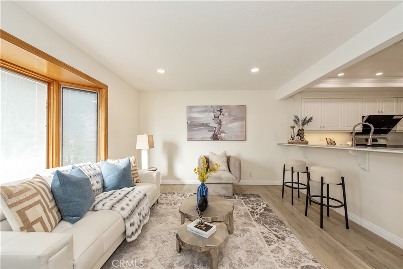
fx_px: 157
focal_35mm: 14
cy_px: 134
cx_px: 202
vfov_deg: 81.2
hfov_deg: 104.2
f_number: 5.6
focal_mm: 14
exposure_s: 1/125
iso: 400
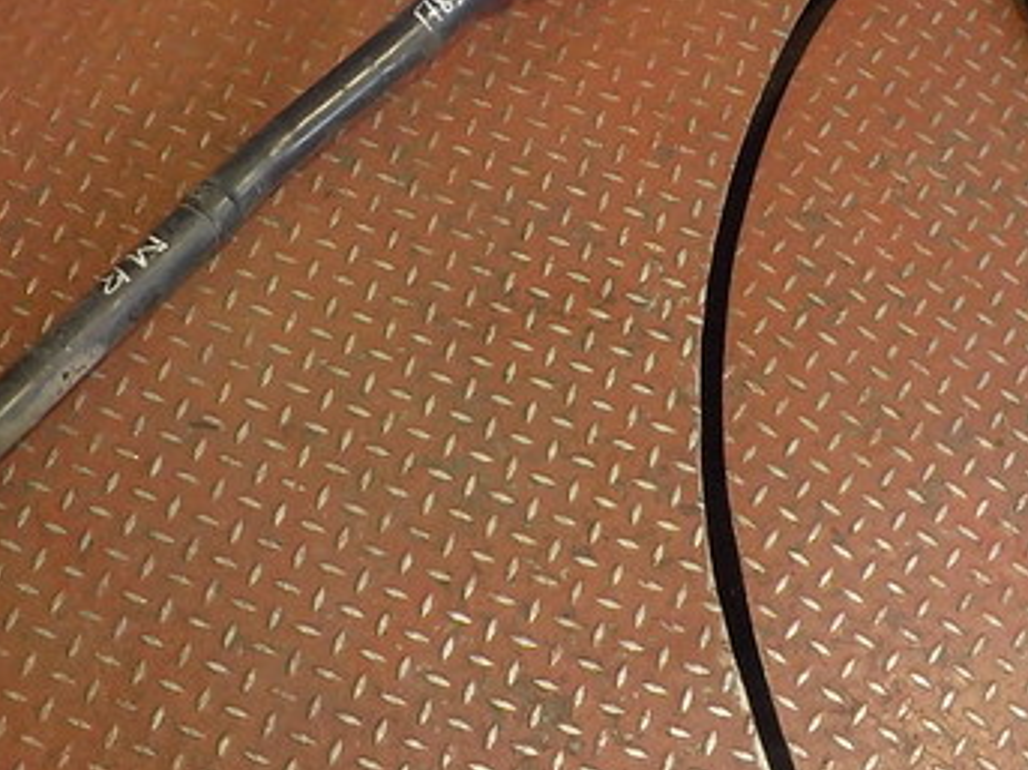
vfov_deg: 25.7
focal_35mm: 56
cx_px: 521
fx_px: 1662
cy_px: 180
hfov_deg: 34.4
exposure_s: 1/30
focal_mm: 4.1
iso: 320
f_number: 3.3
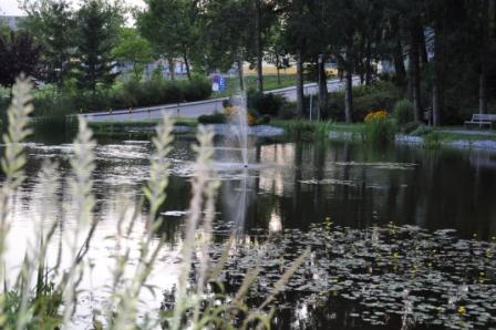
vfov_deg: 20.1
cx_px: 248
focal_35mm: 68
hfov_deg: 29.9
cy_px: 165
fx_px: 929
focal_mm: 45
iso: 200
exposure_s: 1/80
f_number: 4.8
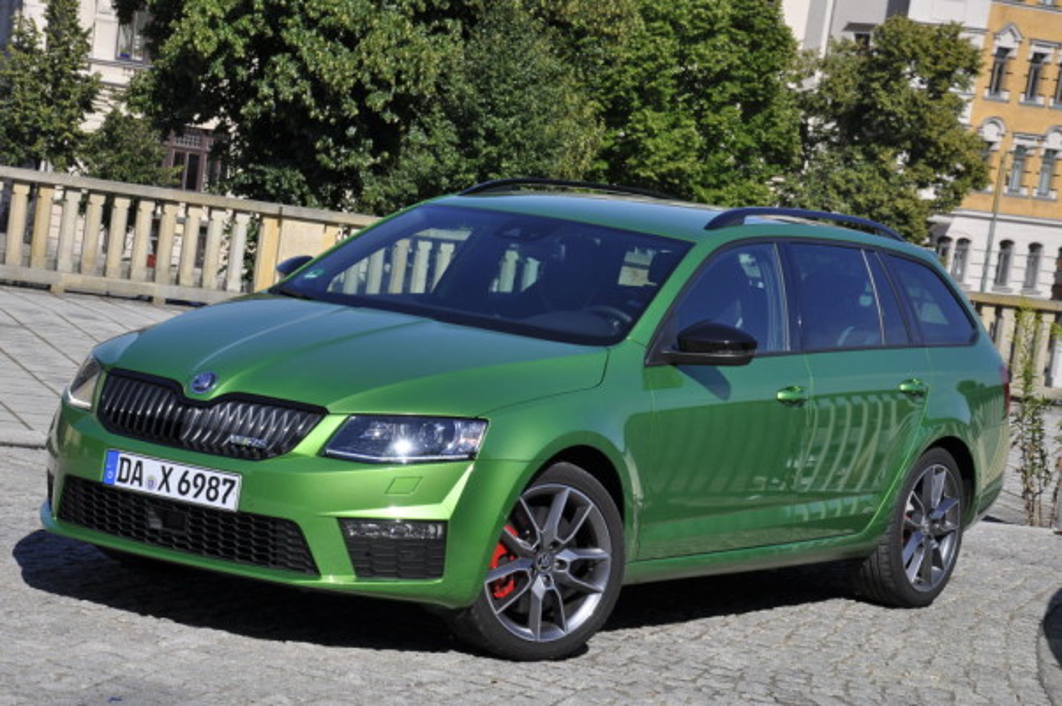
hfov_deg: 20.6
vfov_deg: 13.8
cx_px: 531
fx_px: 2917
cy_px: 353
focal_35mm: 99
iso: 200
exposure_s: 1/500
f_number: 11
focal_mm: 66
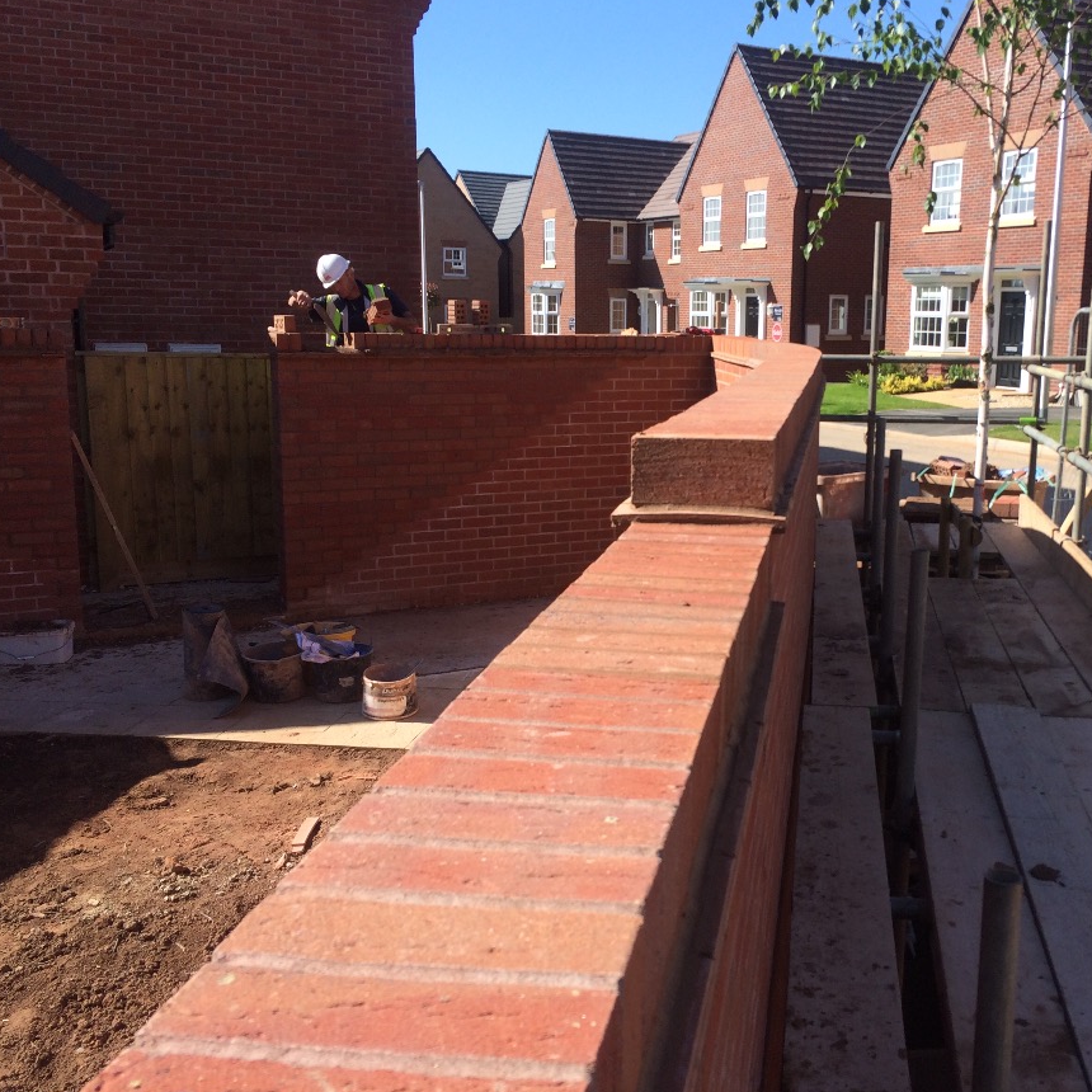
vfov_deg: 44.9
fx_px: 1321
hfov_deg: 44.3
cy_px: 555
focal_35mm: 37
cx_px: 729
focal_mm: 4.12
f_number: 2.2
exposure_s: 1/1244
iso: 40
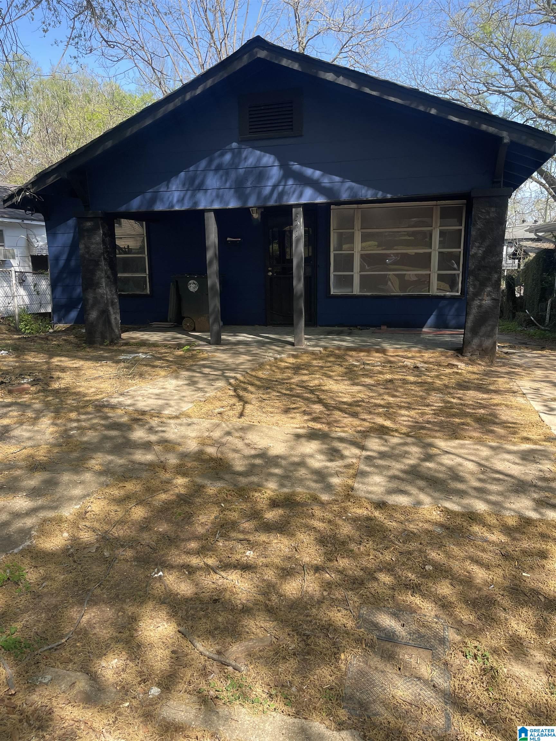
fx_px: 535
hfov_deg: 54.9
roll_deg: +0.7
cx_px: 278
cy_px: 370
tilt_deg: -11.7
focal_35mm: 25
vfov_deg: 69.4
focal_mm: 5.1
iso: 32
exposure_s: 1/1067
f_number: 1.6
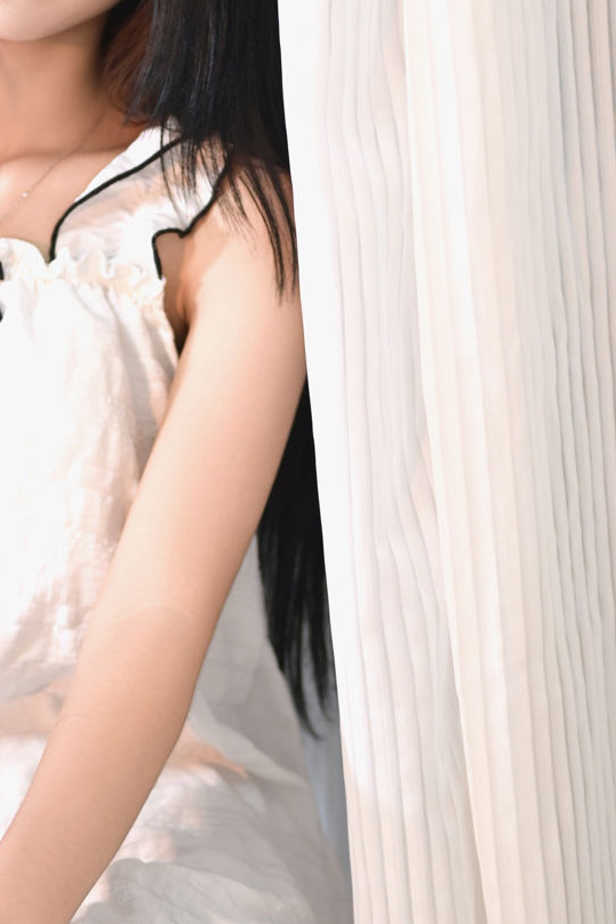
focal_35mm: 167
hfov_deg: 8.2
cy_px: 287
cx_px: 104
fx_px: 4284
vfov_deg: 12.3
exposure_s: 1/100
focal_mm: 50
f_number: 2
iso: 720
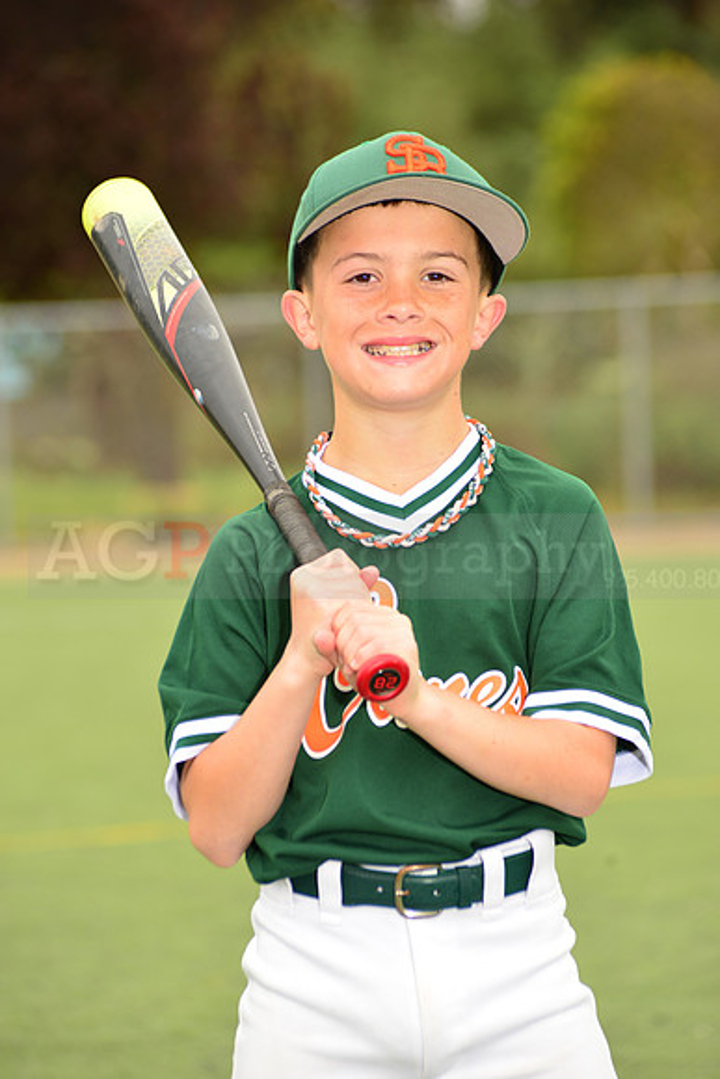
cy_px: 540
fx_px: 5546
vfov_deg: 11.1
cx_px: 360
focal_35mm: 185
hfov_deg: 7.4
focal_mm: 185
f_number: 6.3
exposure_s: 1/250
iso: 200
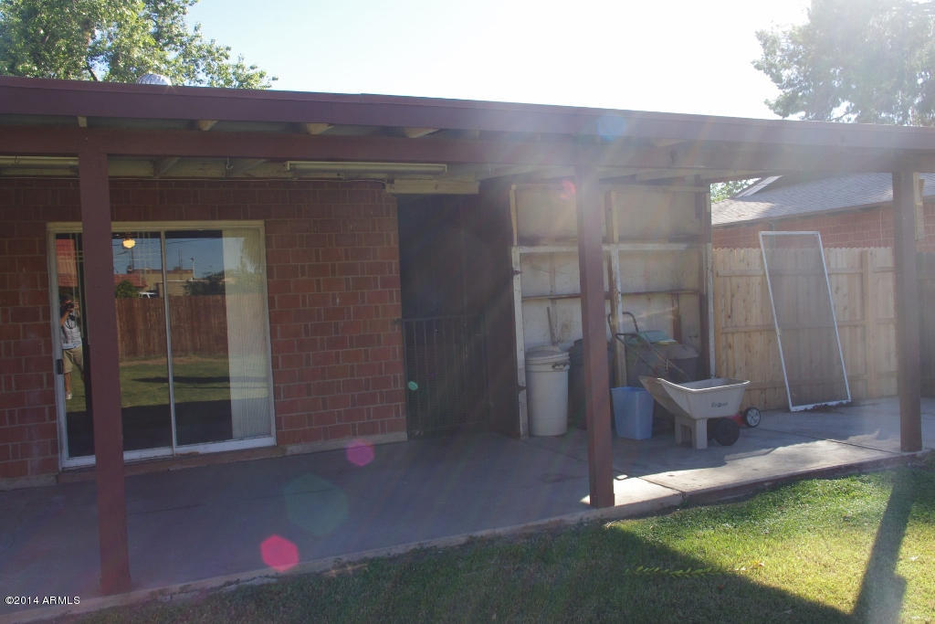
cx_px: 468
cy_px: 312
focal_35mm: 31
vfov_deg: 42.3
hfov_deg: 60.3
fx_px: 805
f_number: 11
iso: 400
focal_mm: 21.25
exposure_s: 1/100
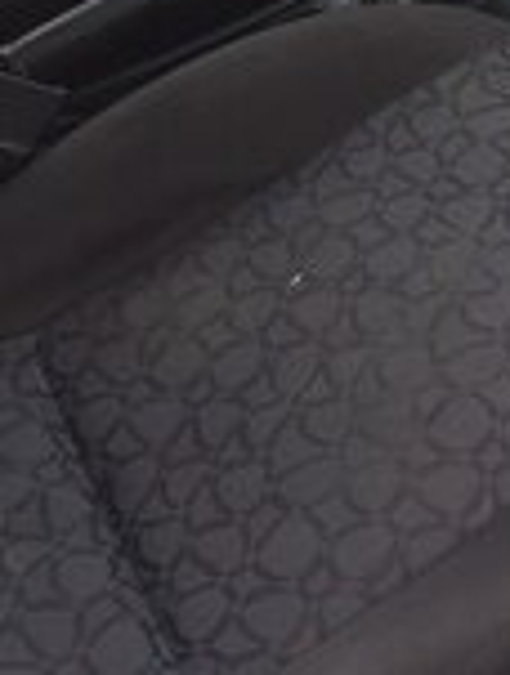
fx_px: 1858
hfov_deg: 15.4
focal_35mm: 95
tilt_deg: -29.4
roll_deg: +3.5
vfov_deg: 19.6
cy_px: -103
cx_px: 474
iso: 32
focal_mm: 4.15
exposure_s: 1/215
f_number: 2.2
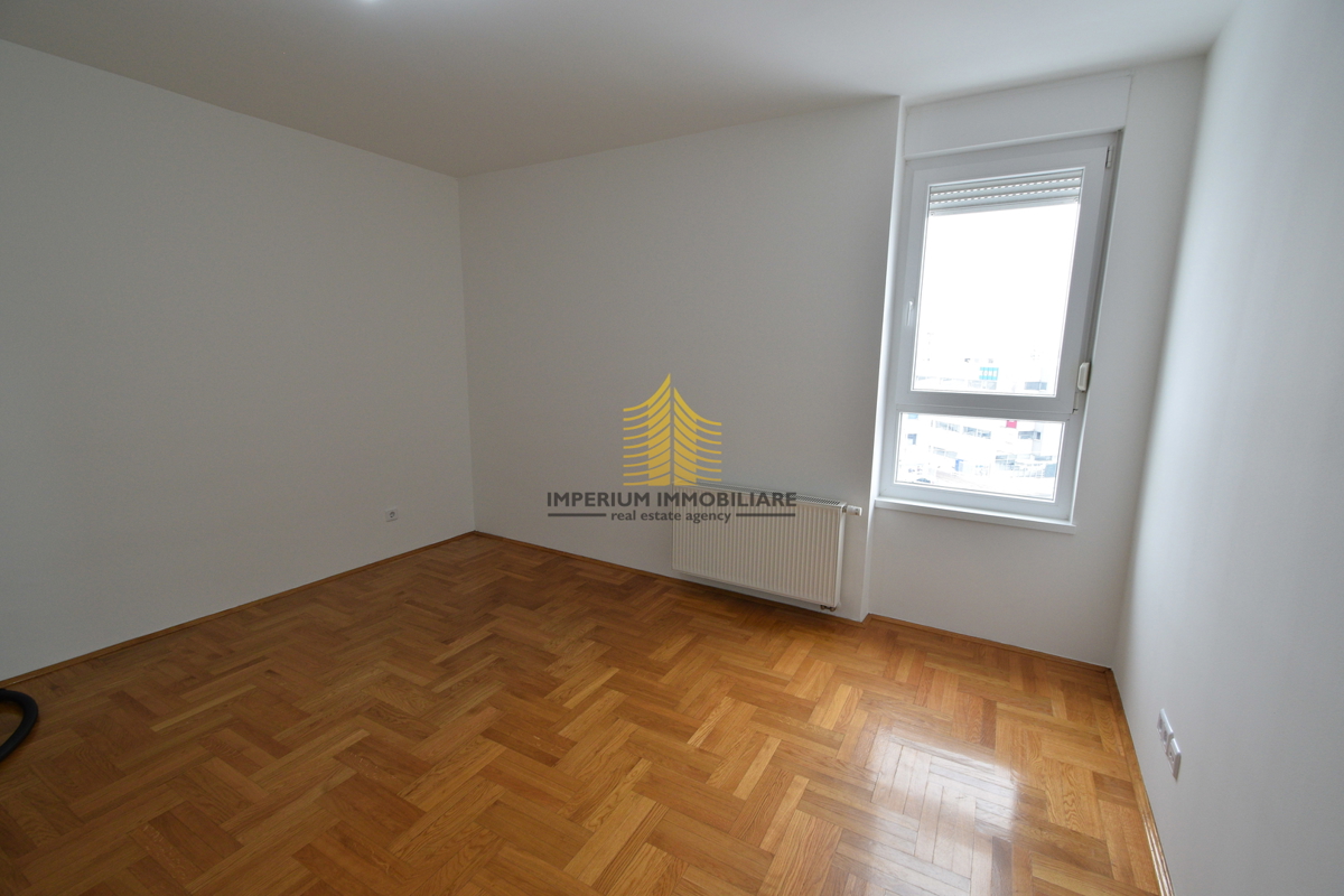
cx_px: 672
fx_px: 560
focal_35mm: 15
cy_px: 448
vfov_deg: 77.3
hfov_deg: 100.4
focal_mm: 10
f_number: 10
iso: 400
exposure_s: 1/30
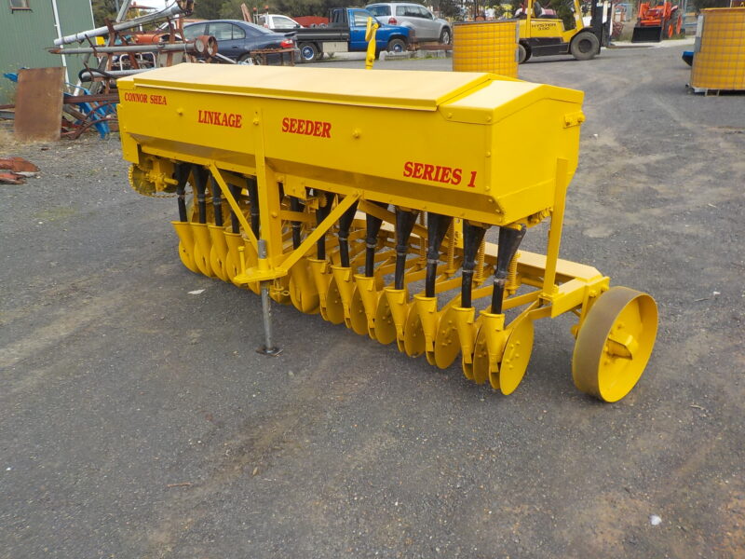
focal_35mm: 30
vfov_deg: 46.8
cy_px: 280
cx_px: 372
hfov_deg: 60.0
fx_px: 646
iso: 125
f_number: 3.3
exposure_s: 1/320
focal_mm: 4.1
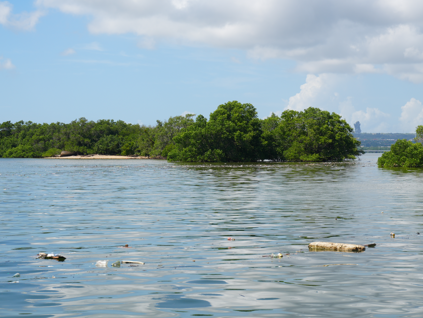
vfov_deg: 18.0
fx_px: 1002
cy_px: 160
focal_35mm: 82
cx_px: 218
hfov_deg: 23.8
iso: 100
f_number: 11
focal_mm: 50
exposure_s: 1/160
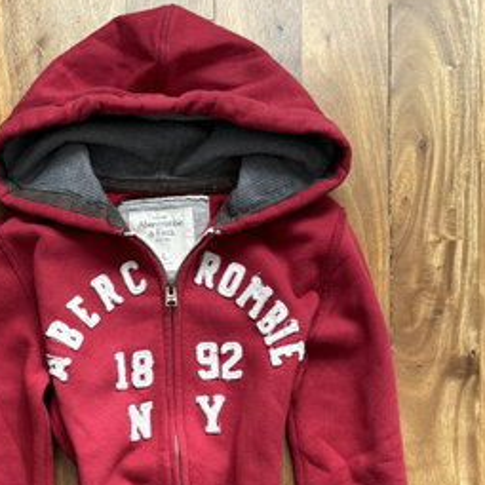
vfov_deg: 33.1
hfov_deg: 35.1
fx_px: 761
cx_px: 171
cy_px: 456
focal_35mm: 48
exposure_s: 1/121
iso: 80
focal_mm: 5.96
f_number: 1.6
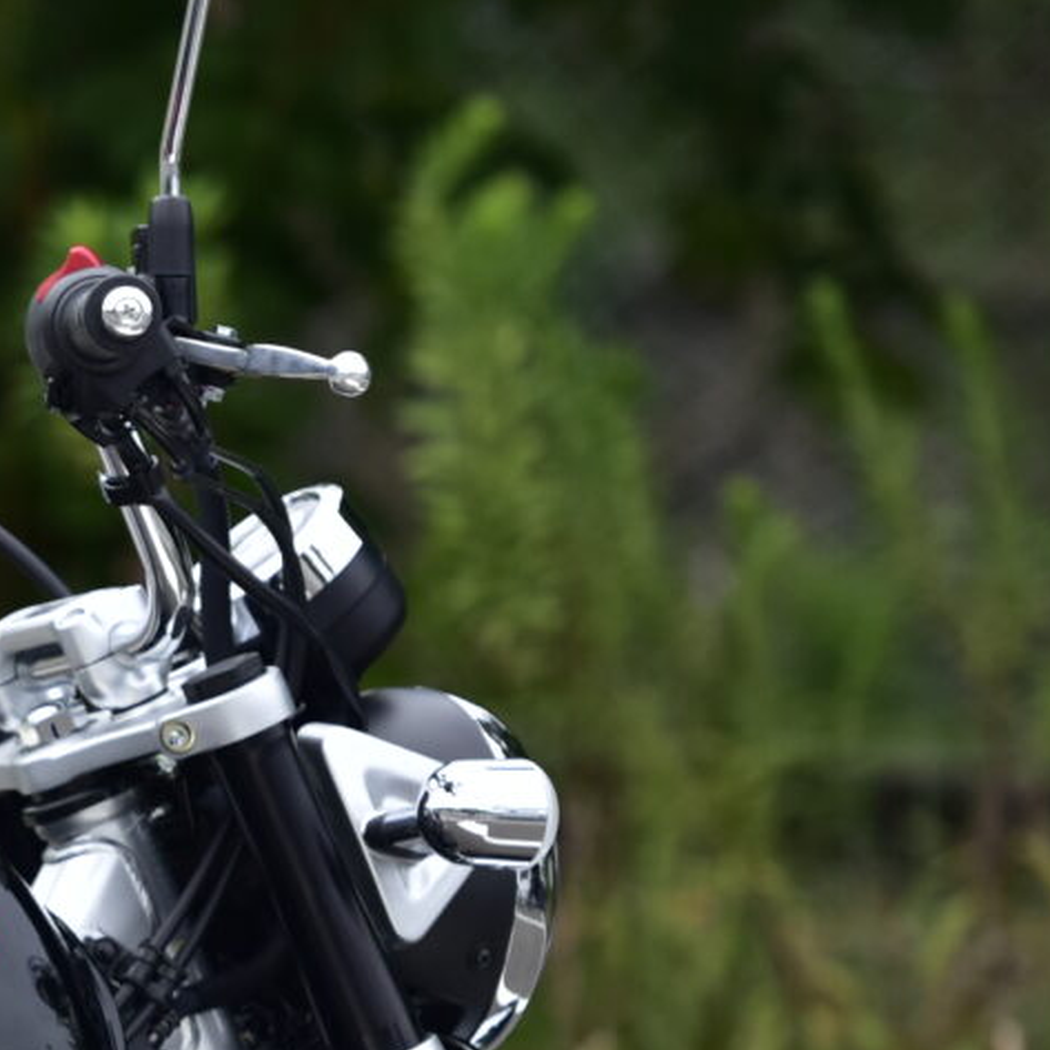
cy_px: 1102
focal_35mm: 539
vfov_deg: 3.2
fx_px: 18497
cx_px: -715
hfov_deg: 3.2
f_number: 4
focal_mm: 150
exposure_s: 1/1250
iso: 250
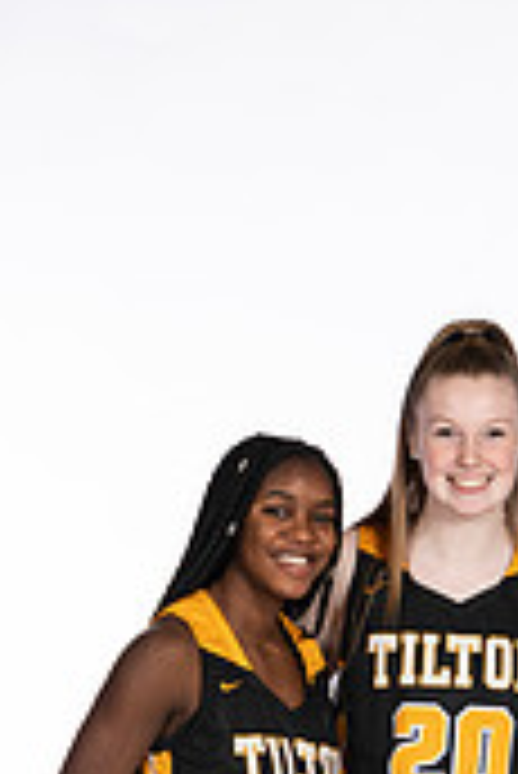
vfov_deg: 7.5
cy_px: 819
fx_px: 5902
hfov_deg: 5.0
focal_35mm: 274
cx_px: 450
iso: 100
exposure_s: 1/100
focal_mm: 70
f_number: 5.6
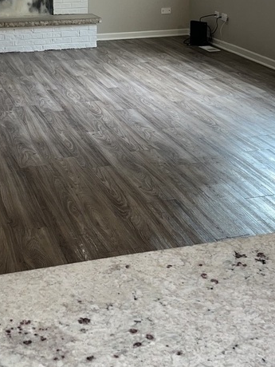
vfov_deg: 31.1
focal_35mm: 61
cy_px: 92
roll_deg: +0.7
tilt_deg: -16.5
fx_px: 646
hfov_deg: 23.9
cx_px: 94
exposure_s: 1/30
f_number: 1.6
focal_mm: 5.1
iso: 40
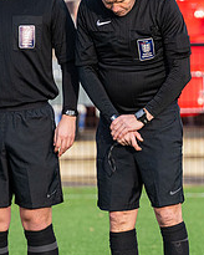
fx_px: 8256
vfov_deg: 1.8
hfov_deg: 1.4
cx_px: 211
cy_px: 119
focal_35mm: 1094
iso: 400
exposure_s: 1/1600
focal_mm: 260
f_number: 4
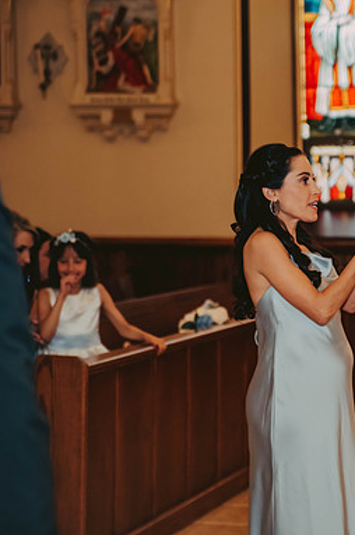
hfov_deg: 11.8
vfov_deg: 18.0
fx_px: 1689
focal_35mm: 114
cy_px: 265
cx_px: 376
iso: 800
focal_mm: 75
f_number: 2.8
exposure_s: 1/100
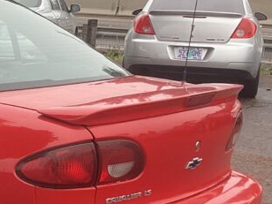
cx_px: -115
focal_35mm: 103
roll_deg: -1.6
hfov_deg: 17.5
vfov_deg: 14.3
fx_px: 809
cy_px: 162
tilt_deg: -14.3
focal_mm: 3.3
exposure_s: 1/120
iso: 40
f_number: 2.4
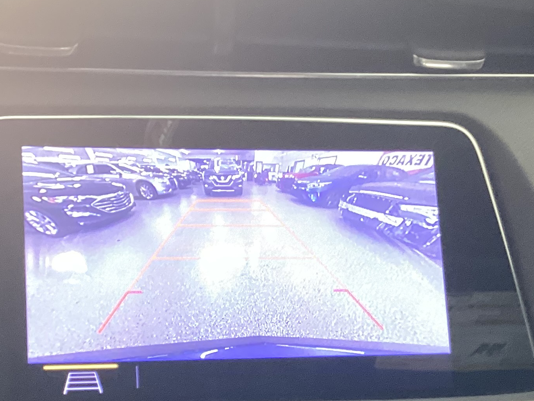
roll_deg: -6.3
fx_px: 1142
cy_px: 385
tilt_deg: -33.5
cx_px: 285
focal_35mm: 74
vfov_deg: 19.4
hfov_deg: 26.3
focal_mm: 3.3
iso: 125
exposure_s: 1/50
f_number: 2.4
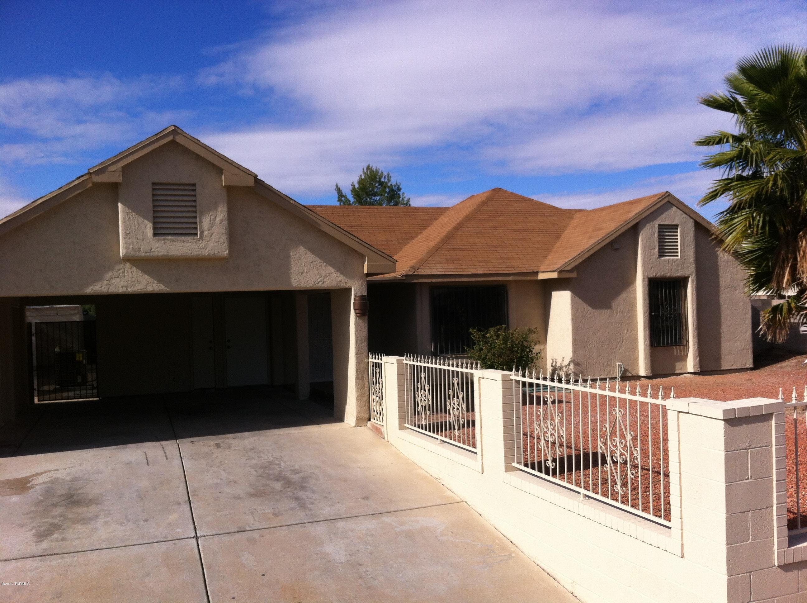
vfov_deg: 40.6
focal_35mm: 35
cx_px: 404
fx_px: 815
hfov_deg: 52.7
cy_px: 302
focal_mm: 3.85
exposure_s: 1/2011
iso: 80
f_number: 2.8
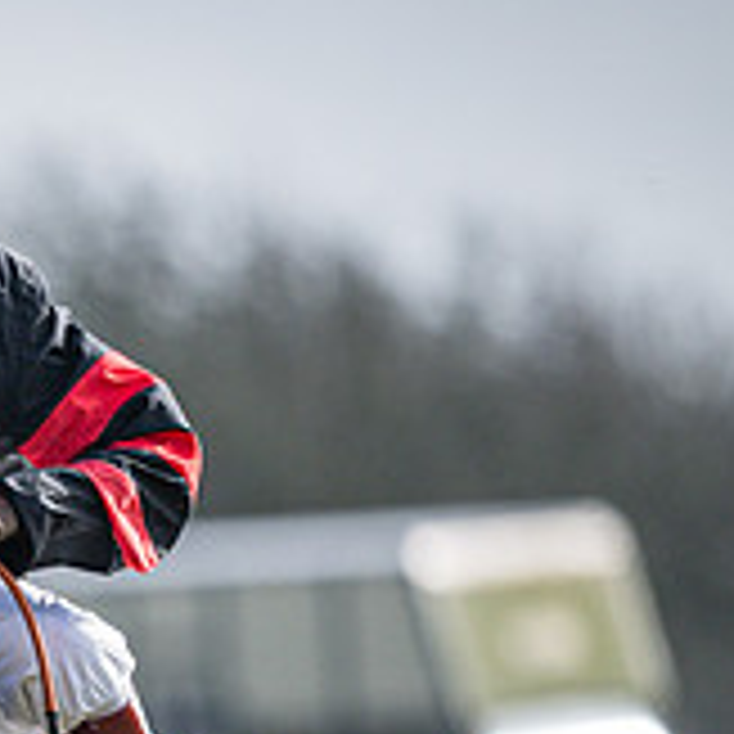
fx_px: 41790
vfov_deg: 1.0
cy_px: 815
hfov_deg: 1.0
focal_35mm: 1742
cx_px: -565
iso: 400
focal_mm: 400
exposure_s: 1/1250
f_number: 4.5
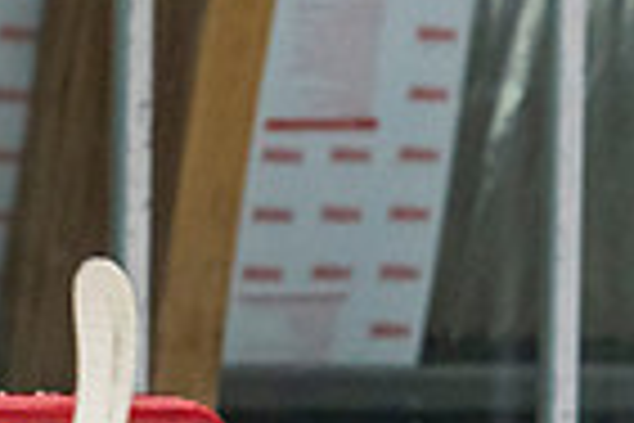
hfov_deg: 2.5
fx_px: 14334
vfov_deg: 1.7
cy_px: 813
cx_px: -2
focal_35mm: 814
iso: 2000
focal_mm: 150
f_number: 3.2
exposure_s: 1/640
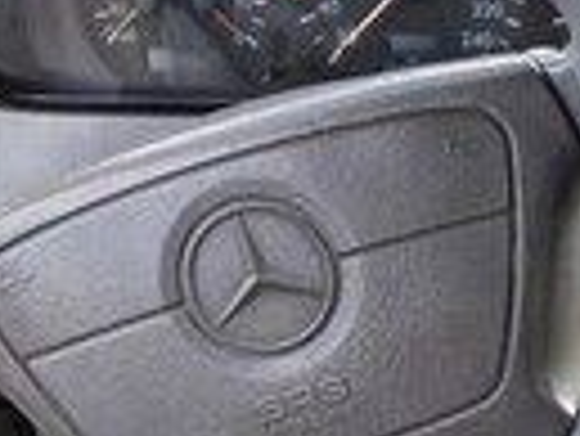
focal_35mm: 143
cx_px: 1169
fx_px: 2398
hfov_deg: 12.2
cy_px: 474
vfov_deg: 10.3
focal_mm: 3.7
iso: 80
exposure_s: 1/33
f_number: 1.9
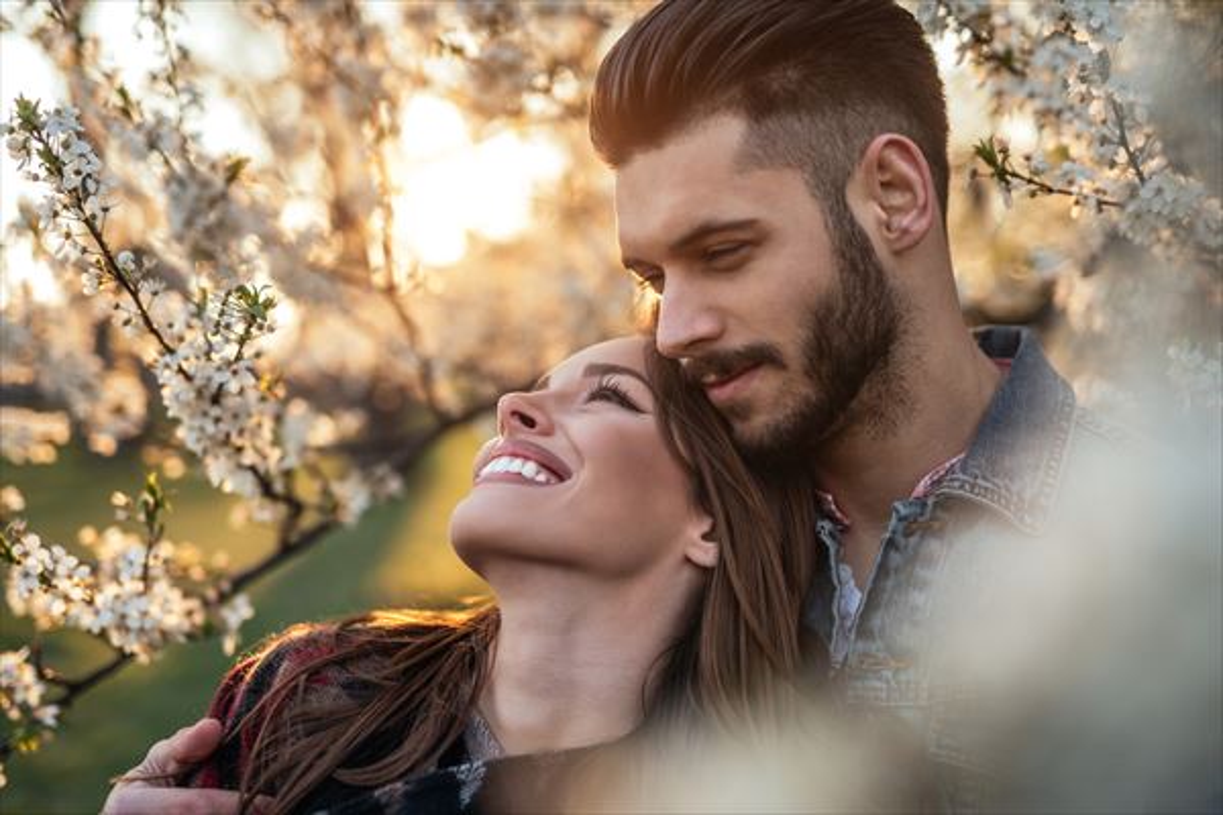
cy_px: 408
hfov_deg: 39.6
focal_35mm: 50
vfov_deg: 27.0
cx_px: 612
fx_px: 1698
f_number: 2
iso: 200
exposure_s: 1/500
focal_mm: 50
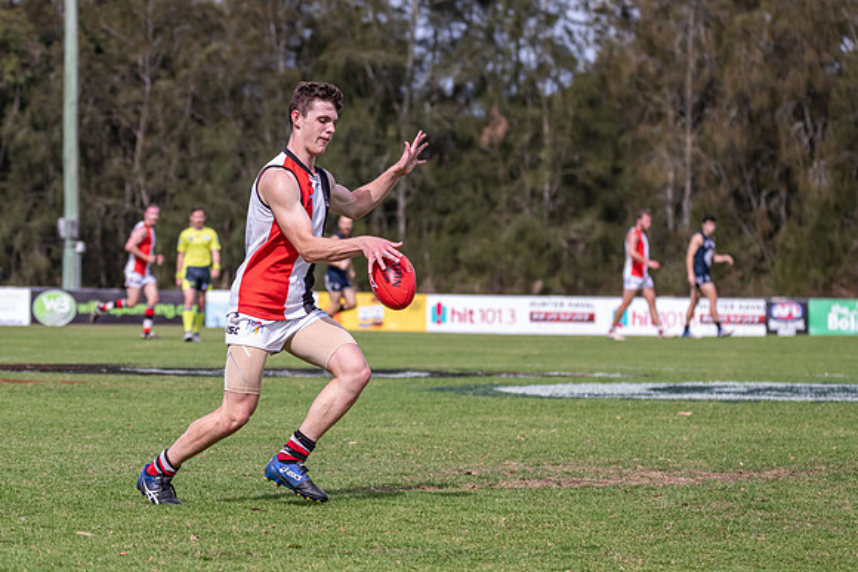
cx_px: 261
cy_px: 316
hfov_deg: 9.8
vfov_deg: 6.6
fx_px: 4976
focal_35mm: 209
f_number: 6.3
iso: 800
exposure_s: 1/2000
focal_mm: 150
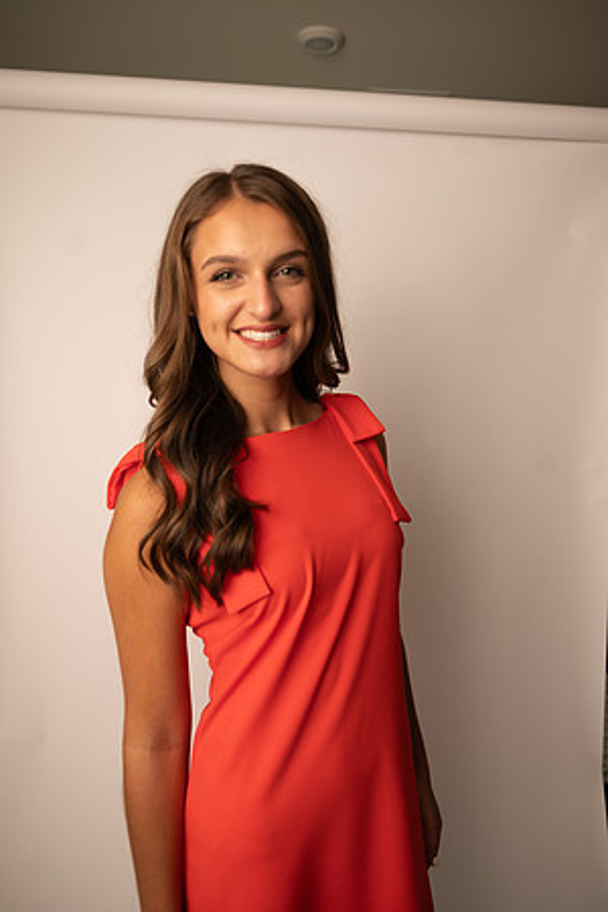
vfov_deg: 73.7
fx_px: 608
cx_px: 304
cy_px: 456
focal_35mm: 24
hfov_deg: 53.1
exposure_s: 1/160
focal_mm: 24
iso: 100
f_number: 3.2
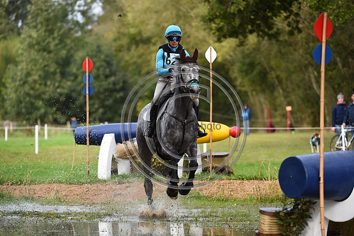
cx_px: 177
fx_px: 2457
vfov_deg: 5.5
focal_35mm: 250
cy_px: 118
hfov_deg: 8.2
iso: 900
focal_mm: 250
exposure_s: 1/1250
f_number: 5
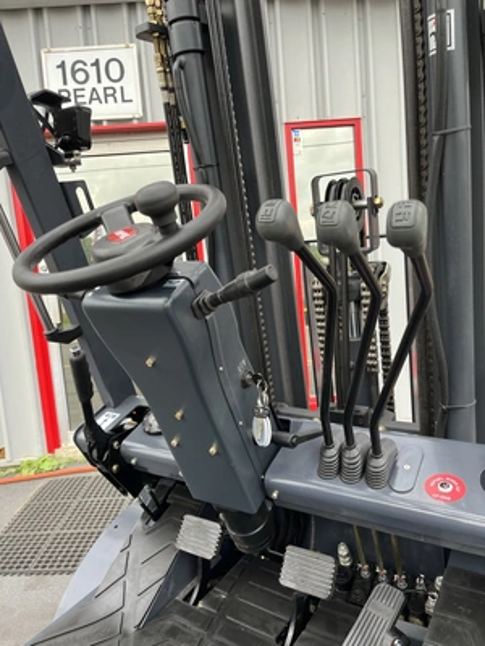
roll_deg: +4.9
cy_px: 323
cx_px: 242
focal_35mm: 26
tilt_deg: -6.5
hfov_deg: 53.1
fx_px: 486
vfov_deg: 67.3
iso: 50
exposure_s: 1/428
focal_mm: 5.1
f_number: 1.6
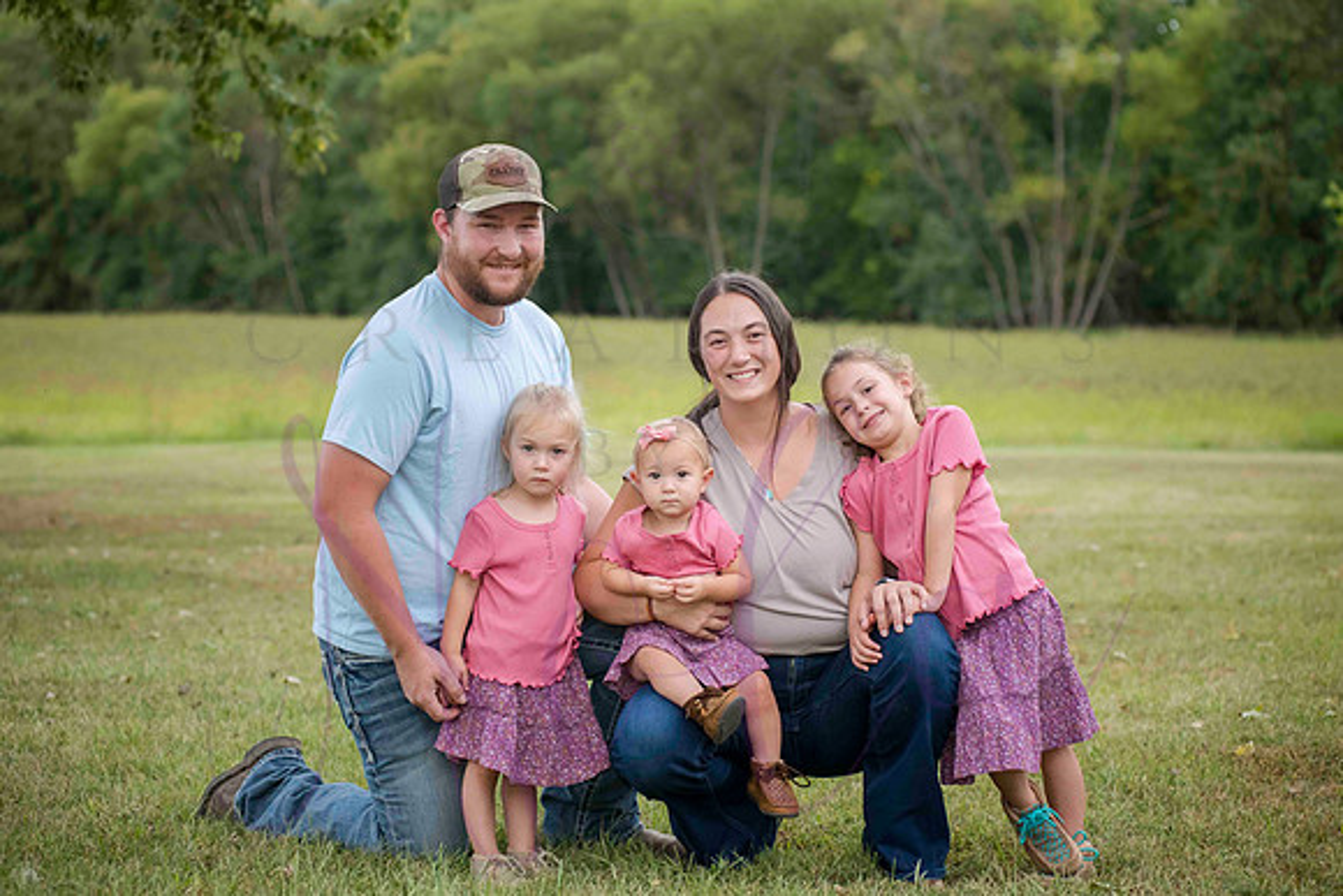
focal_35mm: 83
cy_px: 448
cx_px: 672
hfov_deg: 24.3
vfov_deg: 16.4
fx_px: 3113
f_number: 4.5
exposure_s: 1/500
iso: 400
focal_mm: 80
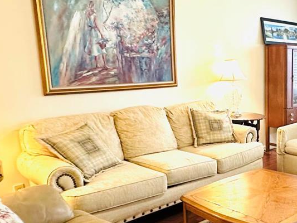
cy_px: 129
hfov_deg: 40.6
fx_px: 360
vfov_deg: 34.3
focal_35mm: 42
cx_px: 280
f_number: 2.2
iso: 500
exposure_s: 1/60
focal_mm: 2.22
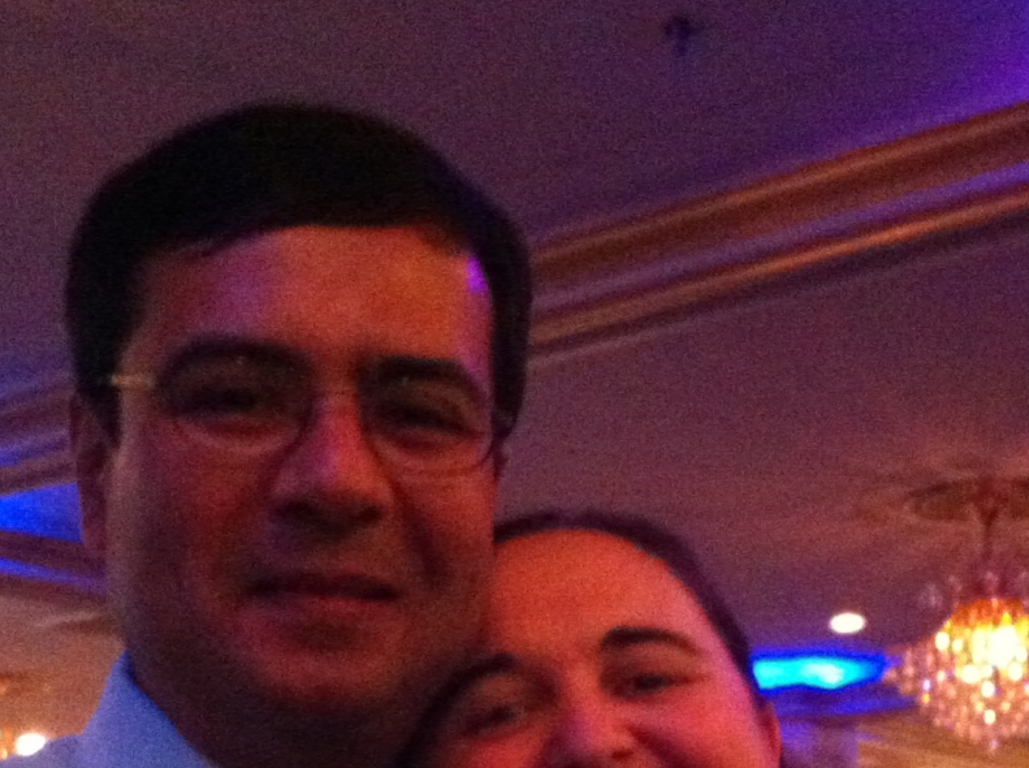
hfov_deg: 23.0
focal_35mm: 85
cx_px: 691
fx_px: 2522
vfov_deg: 16.7
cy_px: 889
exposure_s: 1/15
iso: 1000
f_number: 2.8
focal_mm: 3.85
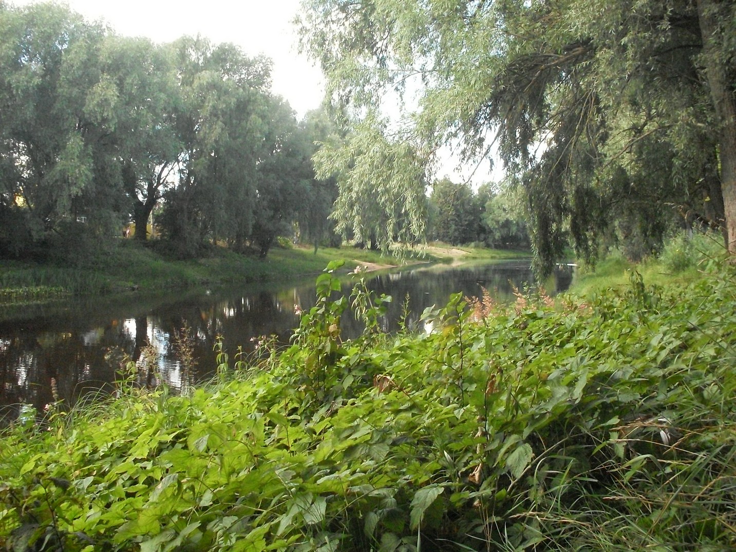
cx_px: 368
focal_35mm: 38
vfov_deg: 37.7
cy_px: 276
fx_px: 808
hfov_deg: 49.0
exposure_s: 1/90
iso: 400
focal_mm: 6.3
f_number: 8.4
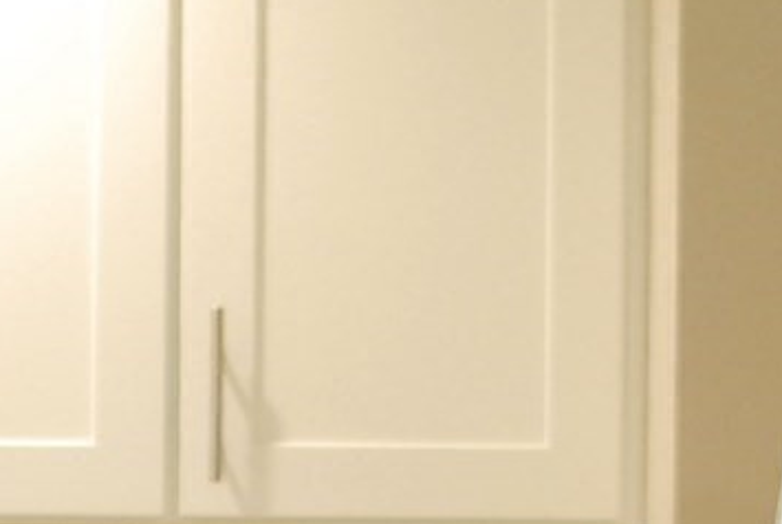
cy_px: 1095
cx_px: 121
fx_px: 6590
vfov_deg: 4.5
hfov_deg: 6.8
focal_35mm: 303
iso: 400
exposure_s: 1/80
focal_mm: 35
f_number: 2.5
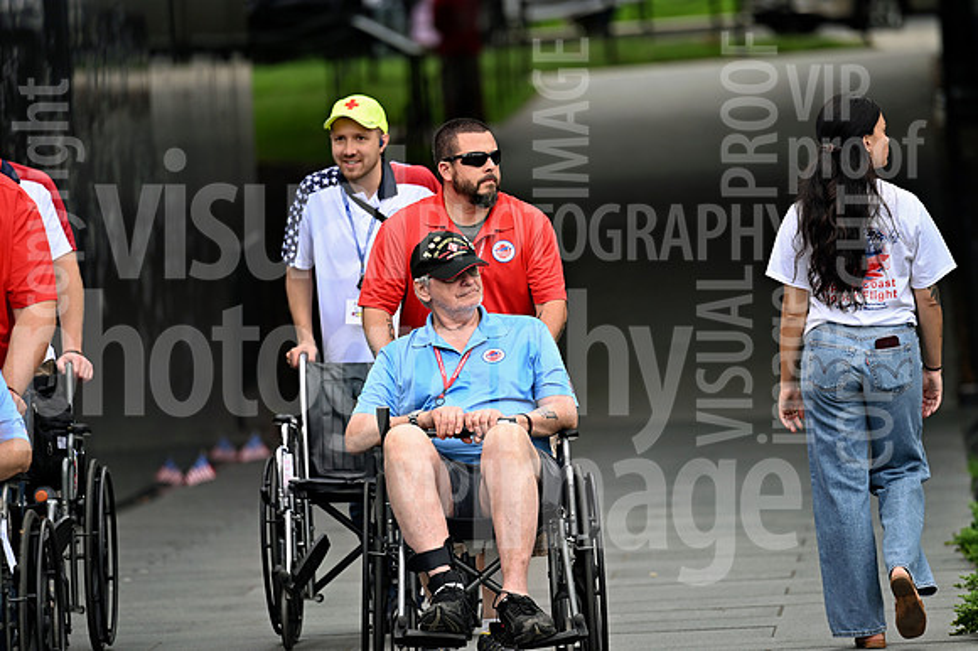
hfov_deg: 6.9
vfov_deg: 4.6
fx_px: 8145
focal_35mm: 300
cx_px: 489
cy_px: 326
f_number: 2.8
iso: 90
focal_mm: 200
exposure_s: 1/320
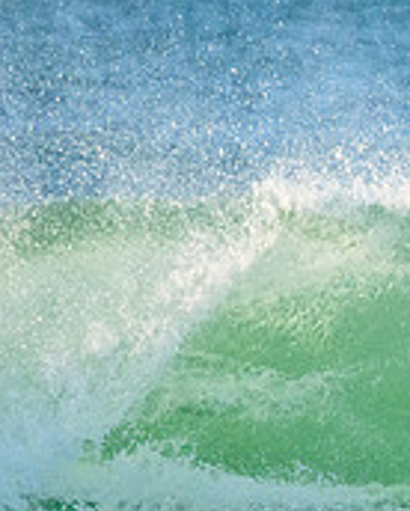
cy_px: 477
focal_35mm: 2530
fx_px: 38307
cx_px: 772
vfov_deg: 0.8
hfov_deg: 0.6
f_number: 11
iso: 4000
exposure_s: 1/1600
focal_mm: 800
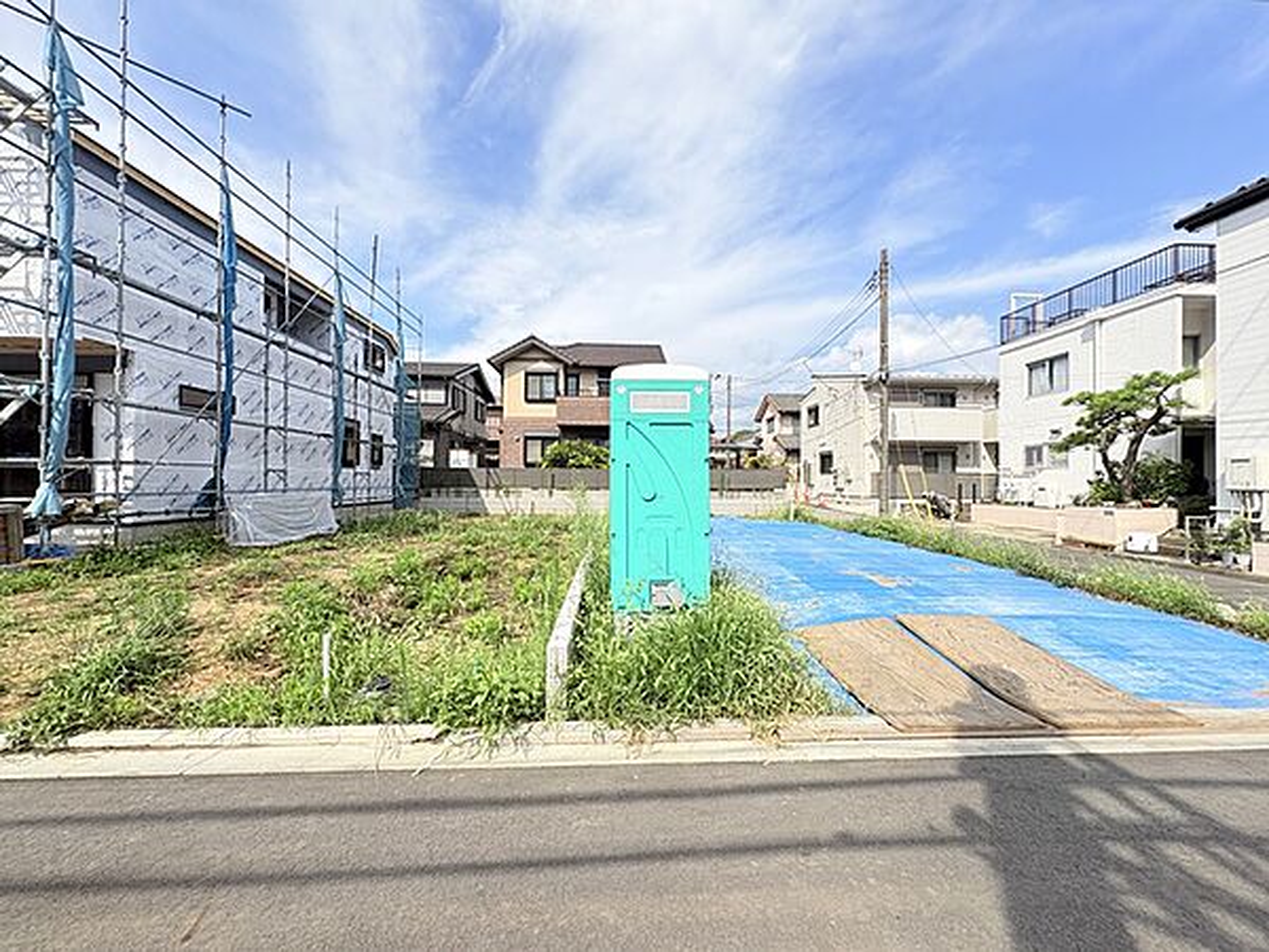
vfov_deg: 85.7
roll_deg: +0.8
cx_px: 634
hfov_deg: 102.1
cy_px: 476
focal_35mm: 14
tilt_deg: +2.2
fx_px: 513
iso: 50
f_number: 2.2
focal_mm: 2.22
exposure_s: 1/1143
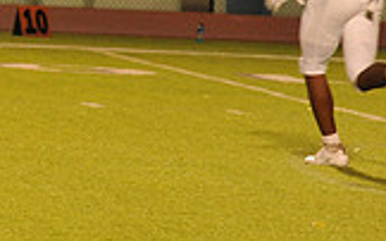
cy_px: -62
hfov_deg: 3.9
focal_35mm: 529
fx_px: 5561
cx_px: -267
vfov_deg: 2.5
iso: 3200
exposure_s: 1/160
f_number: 5.6
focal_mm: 145
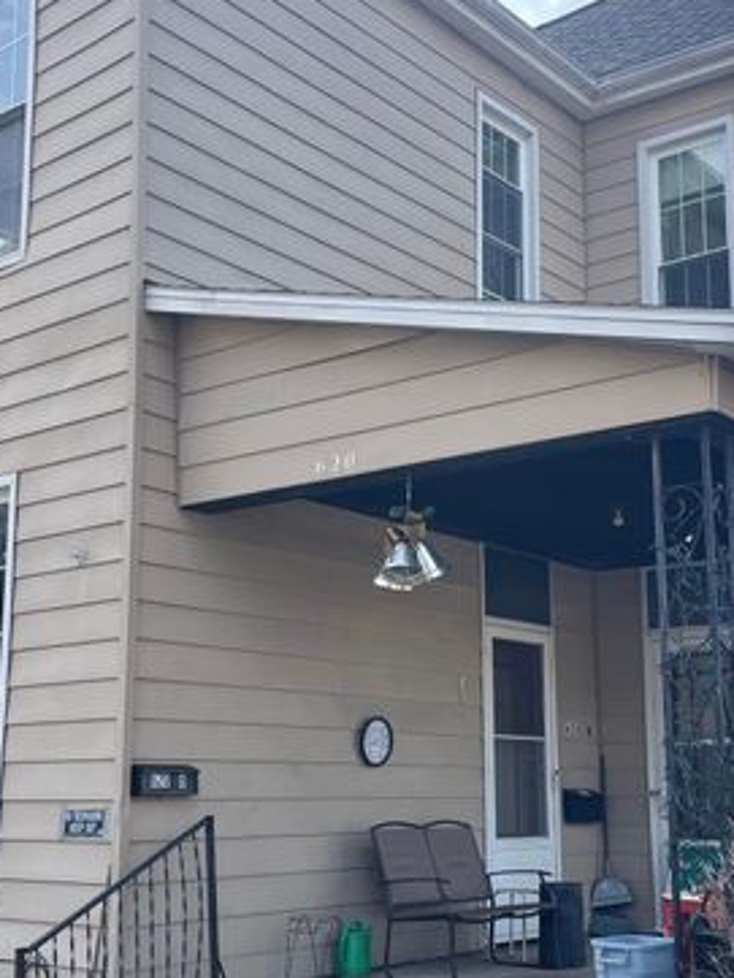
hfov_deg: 30.3
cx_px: 376
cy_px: 543
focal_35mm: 48
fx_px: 1356
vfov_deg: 39.6
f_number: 1.6
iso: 32
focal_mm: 4.2
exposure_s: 1/1319
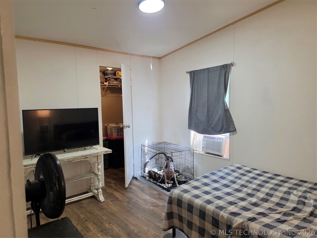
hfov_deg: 73.9
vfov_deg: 58.9
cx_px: 158
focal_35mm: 23
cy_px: 119
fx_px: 211
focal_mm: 6.5
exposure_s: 1/120
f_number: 1.4
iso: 125
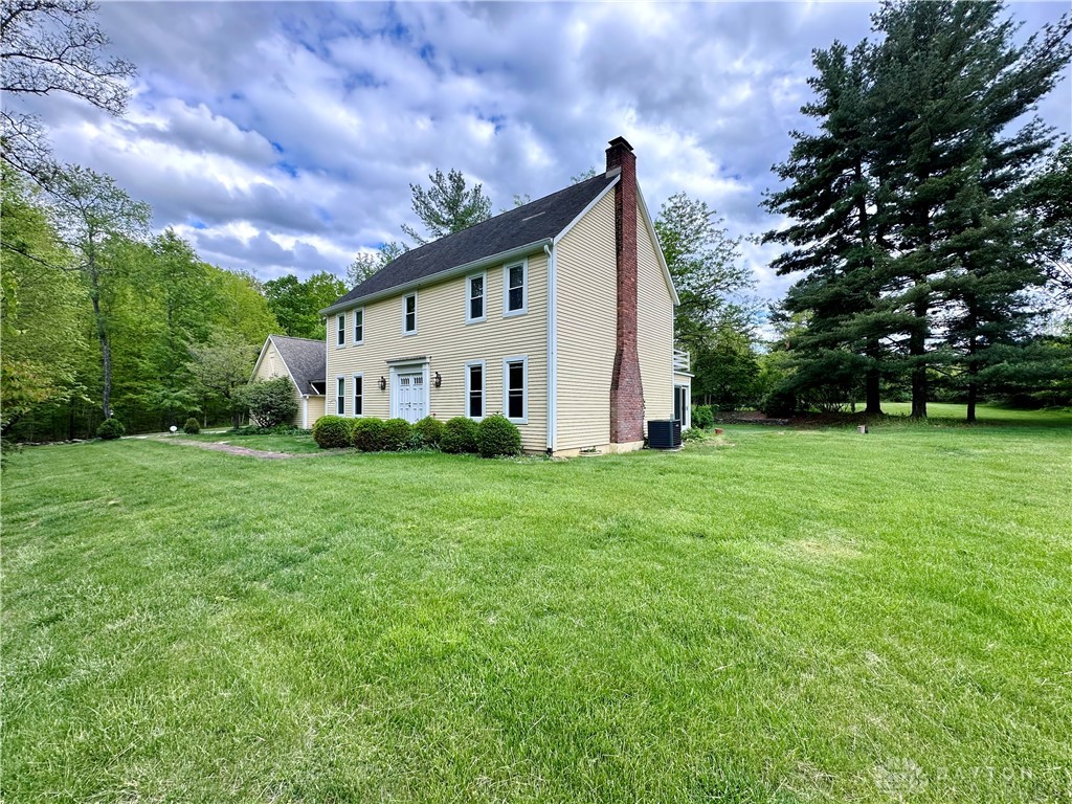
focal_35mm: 14
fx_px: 434
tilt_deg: +1.4
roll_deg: +0.0
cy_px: 402
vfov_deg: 85.7
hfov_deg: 102.1
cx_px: 536
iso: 40
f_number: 2.2
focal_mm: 2.22
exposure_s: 1/520
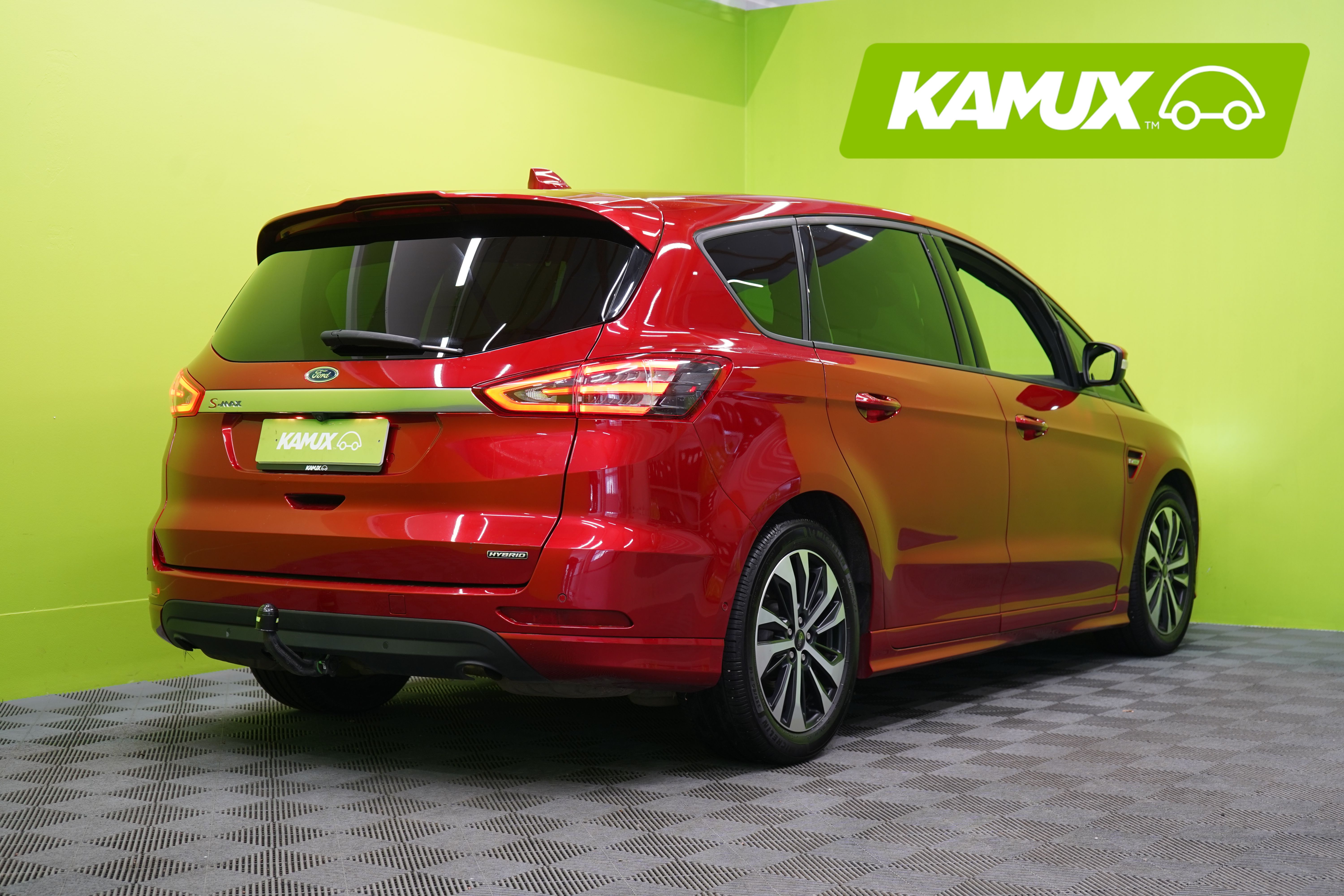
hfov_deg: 38.9
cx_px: 672
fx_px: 1904
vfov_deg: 26.5
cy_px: 448
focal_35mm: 51
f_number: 5
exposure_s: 1/25
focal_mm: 51
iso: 400
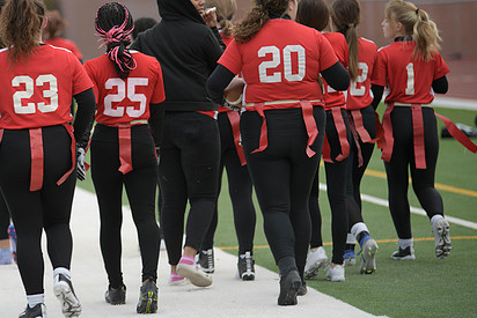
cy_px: 112
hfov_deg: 9.7
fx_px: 2797
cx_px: 149
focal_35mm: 211
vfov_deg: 6.5
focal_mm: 150
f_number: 2.8
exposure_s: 1/200
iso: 180
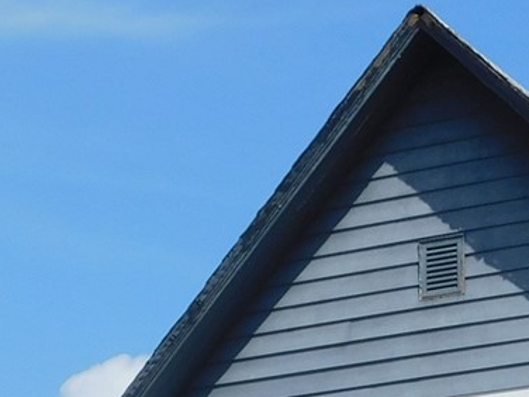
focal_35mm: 153
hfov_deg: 12.5
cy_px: 787
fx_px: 2338
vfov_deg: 9.1
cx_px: 674
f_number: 7
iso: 125
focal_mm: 6.3
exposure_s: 1/400
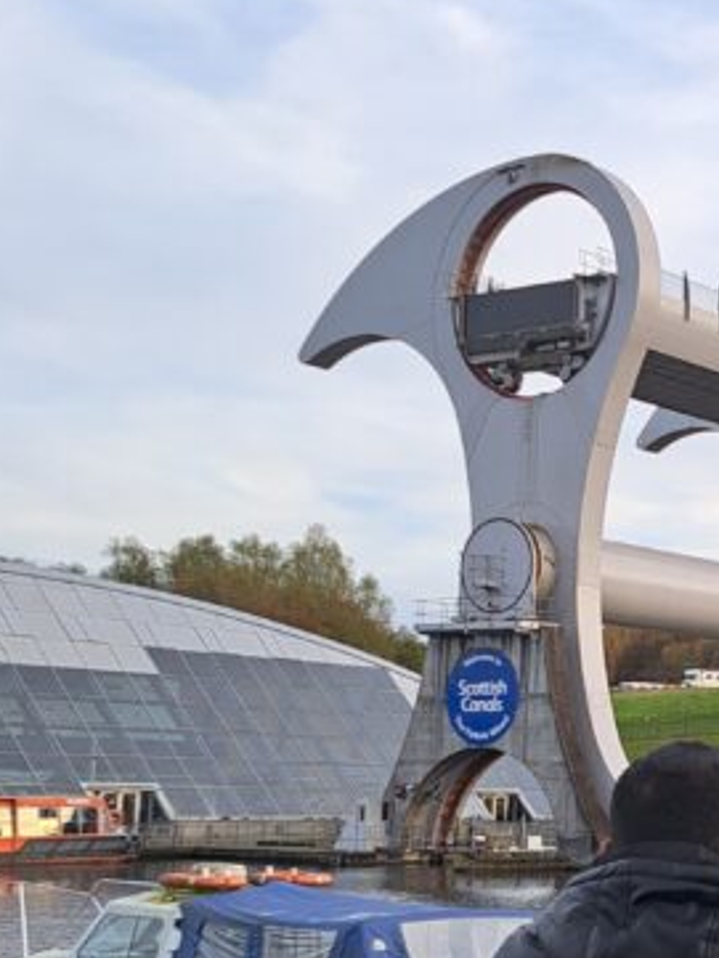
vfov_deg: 28.3
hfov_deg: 20.0
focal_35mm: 68
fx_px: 1882
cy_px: 650
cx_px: 915
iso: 50
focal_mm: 5.23
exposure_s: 1/196
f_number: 1.8
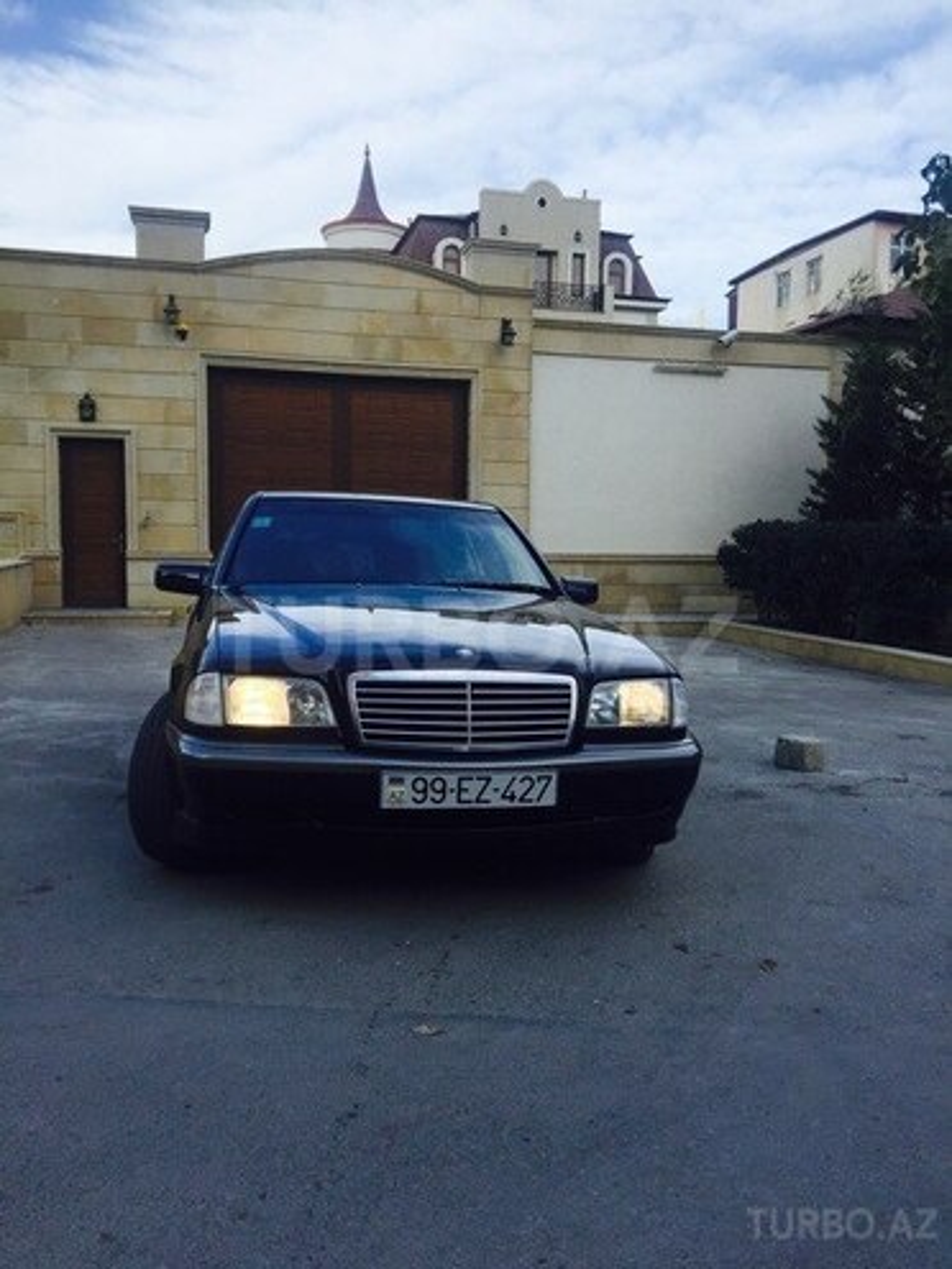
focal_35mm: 29
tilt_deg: -5.2
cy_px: 634
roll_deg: -0.6
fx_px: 1063
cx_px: 476
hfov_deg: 48.2
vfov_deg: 61.7
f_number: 2.2
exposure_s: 1/1364
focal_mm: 4.15
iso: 32
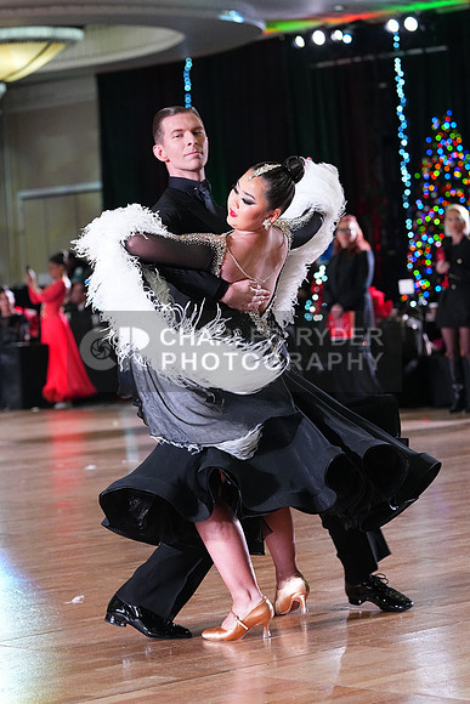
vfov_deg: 18.4
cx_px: 235
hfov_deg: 12.3
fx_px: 2172
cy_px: 352
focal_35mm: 111
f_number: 4.5
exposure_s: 1/400
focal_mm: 111
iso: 6400
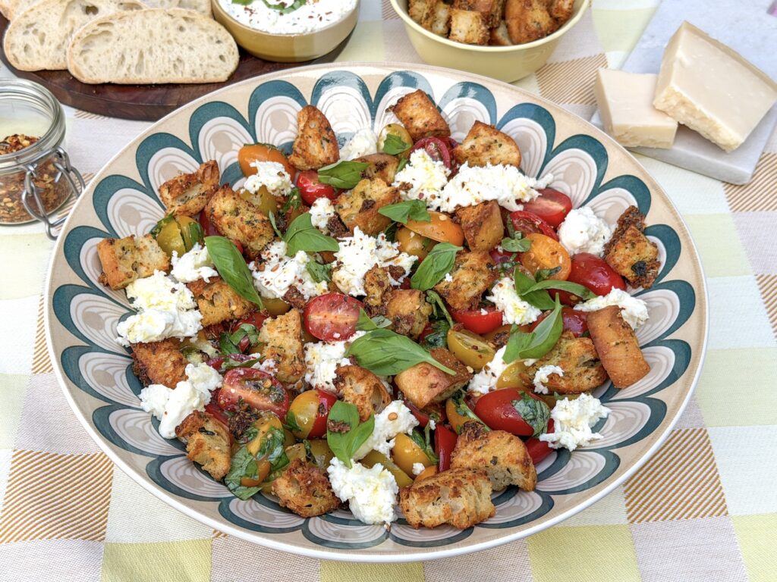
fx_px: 1077
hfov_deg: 39.7
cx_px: 388
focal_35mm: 48
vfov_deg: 30.3
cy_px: 291
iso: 64
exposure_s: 1/450
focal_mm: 6.76
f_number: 1.8
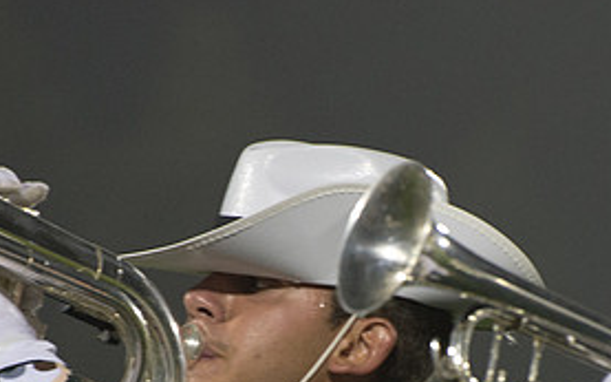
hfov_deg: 3.0
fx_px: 11854
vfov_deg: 1.8
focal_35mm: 712
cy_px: 332
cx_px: 276
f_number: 5.6
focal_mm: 240
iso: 5000
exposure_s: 1/160
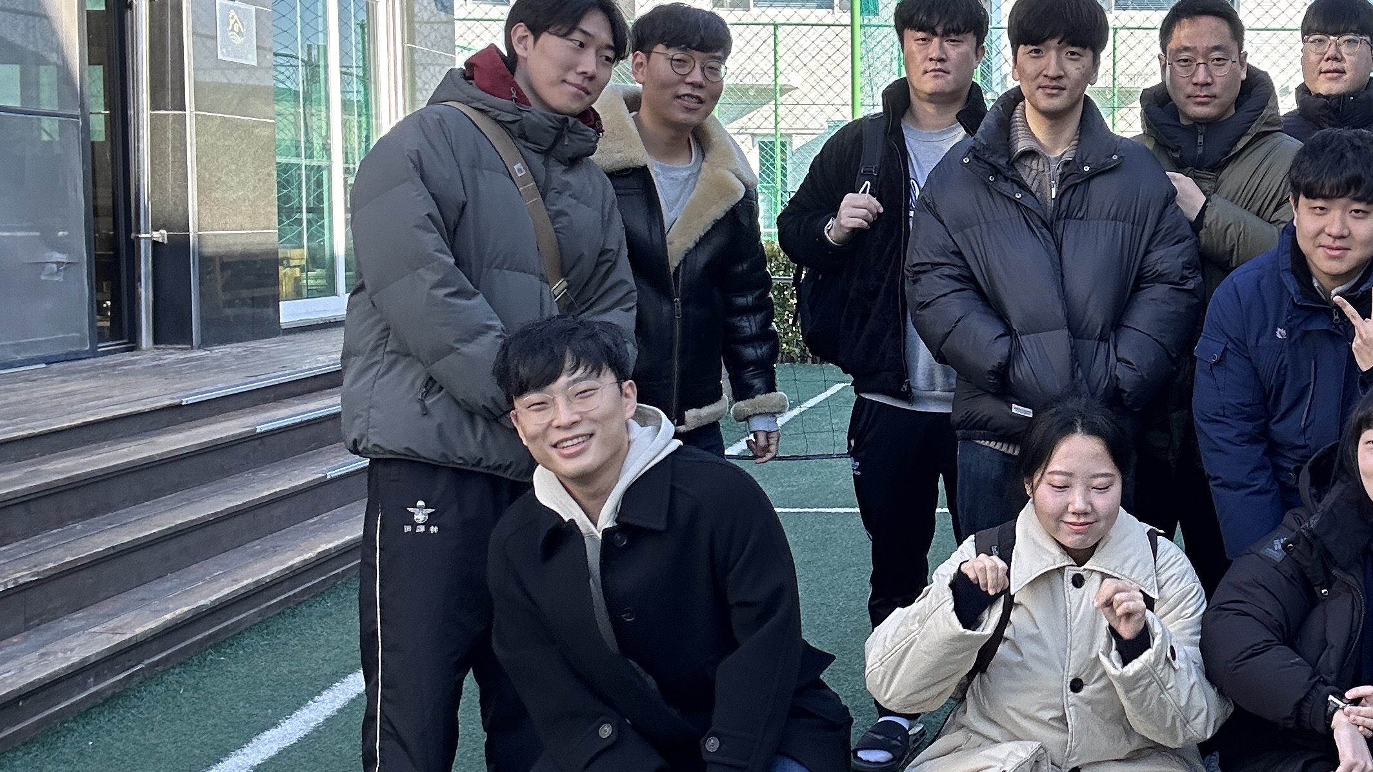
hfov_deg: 41.6
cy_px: 314
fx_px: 1711
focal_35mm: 47
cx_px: 1117
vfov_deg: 25.4
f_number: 1.9
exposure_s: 1/253
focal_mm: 2.69
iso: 25
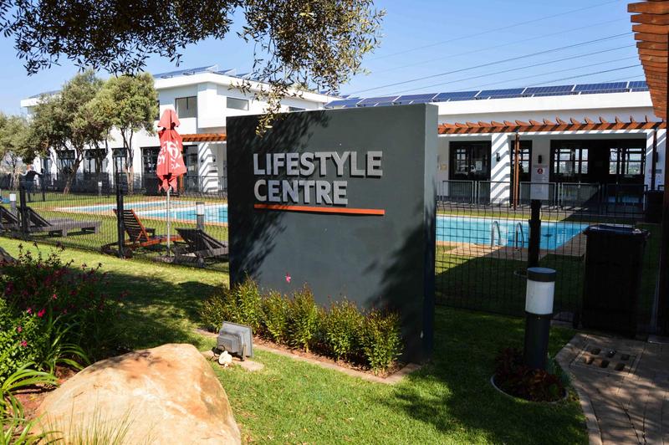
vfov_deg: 47.9
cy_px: 222
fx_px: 501
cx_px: 334
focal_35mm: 27
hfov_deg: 67.4
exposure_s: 1/200
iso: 100
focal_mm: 18
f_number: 7.1
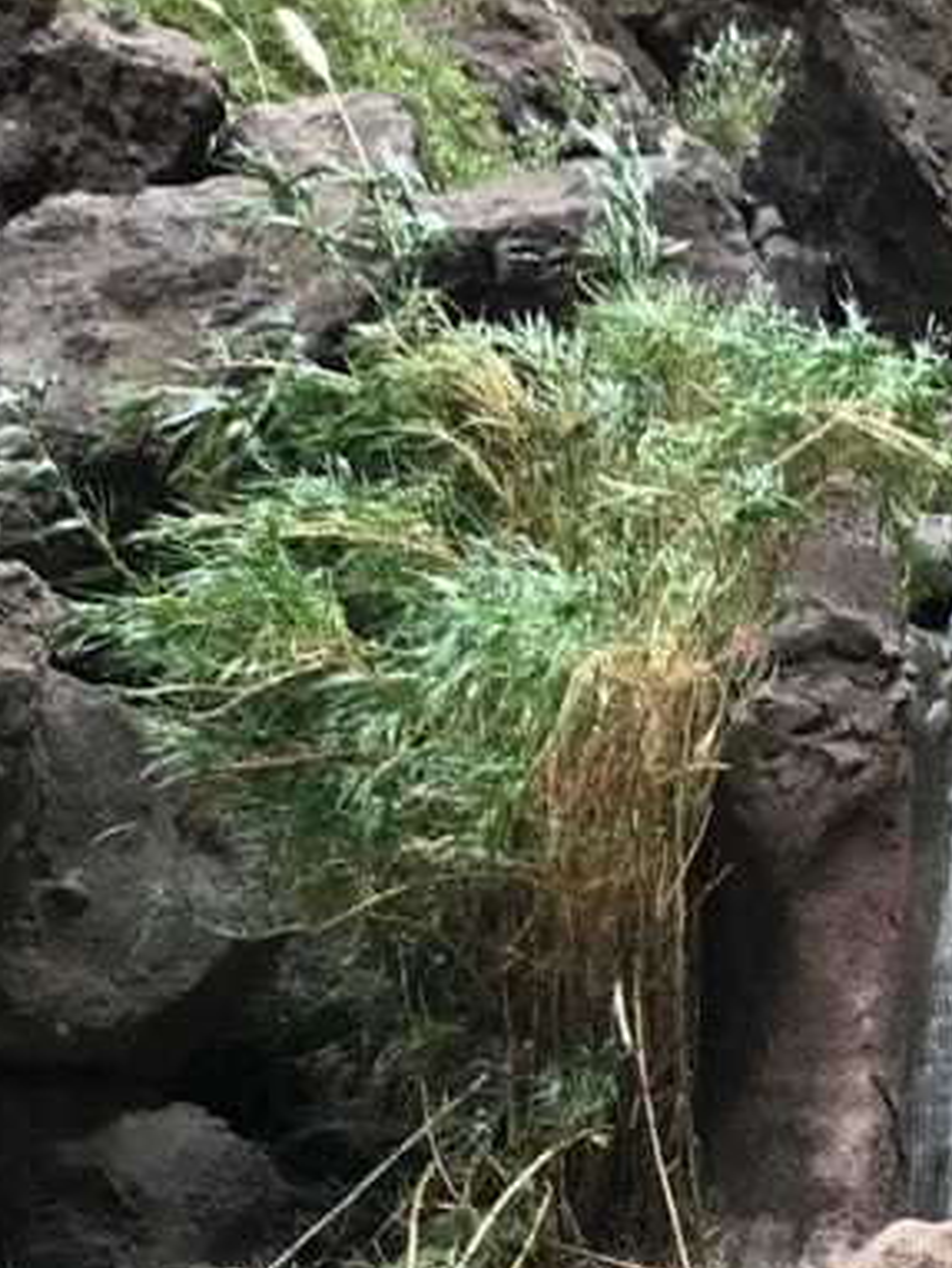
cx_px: 1197
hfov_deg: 18.4
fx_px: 2747
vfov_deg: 25.4
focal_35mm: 75
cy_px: 1049
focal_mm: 3.99
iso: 40
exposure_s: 1/100
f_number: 1.8
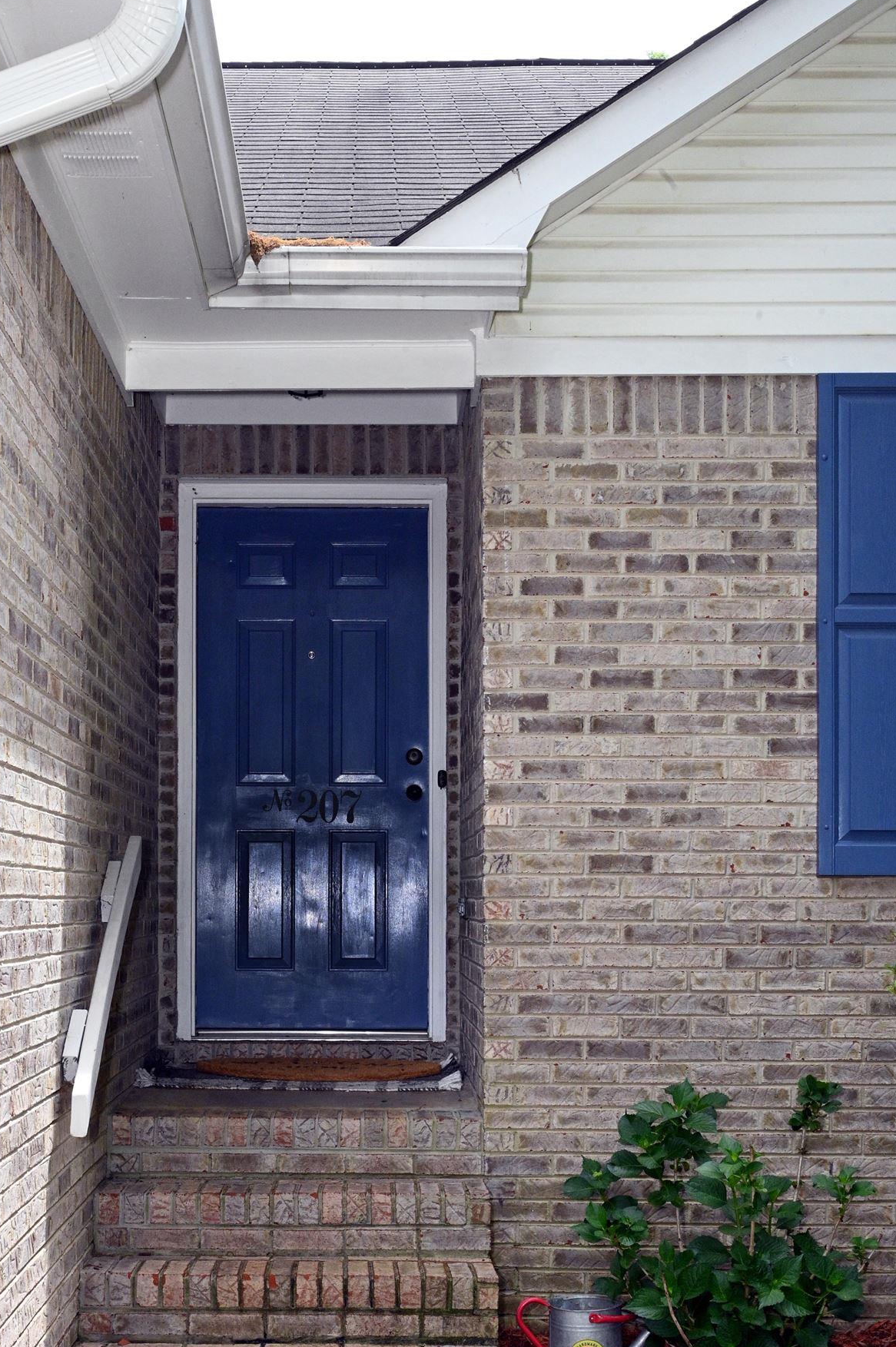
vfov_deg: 42.4
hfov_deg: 29.1
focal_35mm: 46
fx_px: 1720
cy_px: 861
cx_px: 332
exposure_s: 1/200
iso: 2500
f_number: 18
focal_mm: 35
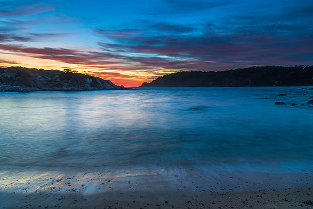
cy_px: 104
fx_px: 209
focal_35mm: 24
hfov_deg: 73.7
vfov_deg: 53.2
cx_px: 156
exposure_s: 4
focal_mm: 24
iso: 250
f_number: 6.3
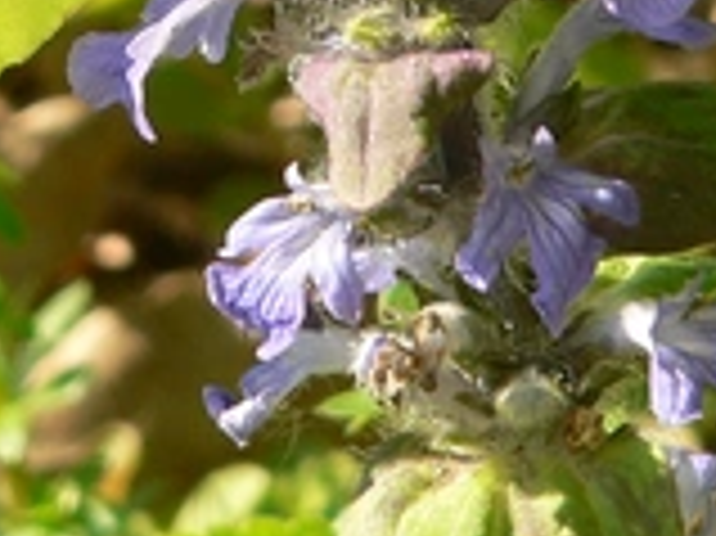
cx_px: 153
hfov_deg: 6.4
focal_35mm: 310
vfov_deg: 4.8
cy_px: -239
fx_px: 6407
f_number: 4
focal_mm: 12.8
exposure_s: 1/320
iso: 100
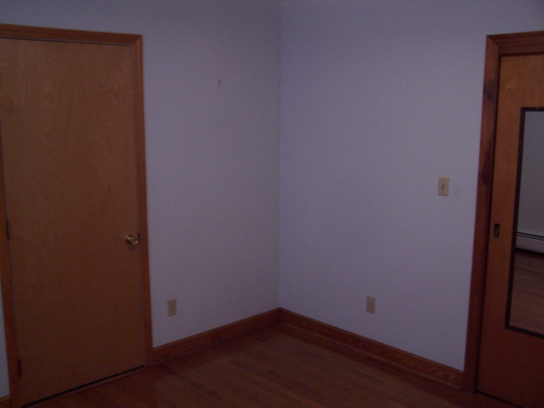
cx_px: 272
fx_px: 597
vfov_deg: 37.7
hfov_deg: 49.0
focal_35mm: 38
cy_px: 204
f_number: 2.8
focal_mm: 6.3
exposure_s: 1/8
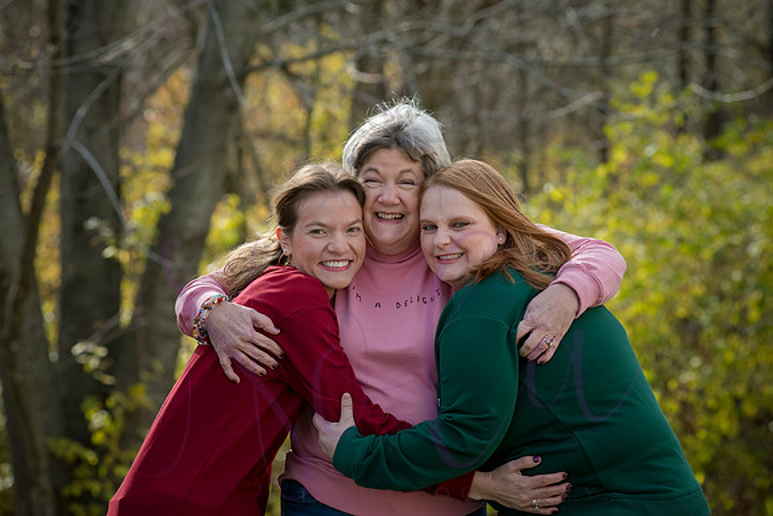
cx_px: 386
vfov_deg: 10.2
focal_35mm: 135
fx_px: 2899
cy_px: 258
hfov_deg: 15.2
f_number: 5
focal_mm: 135
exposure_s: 1/800
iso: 400
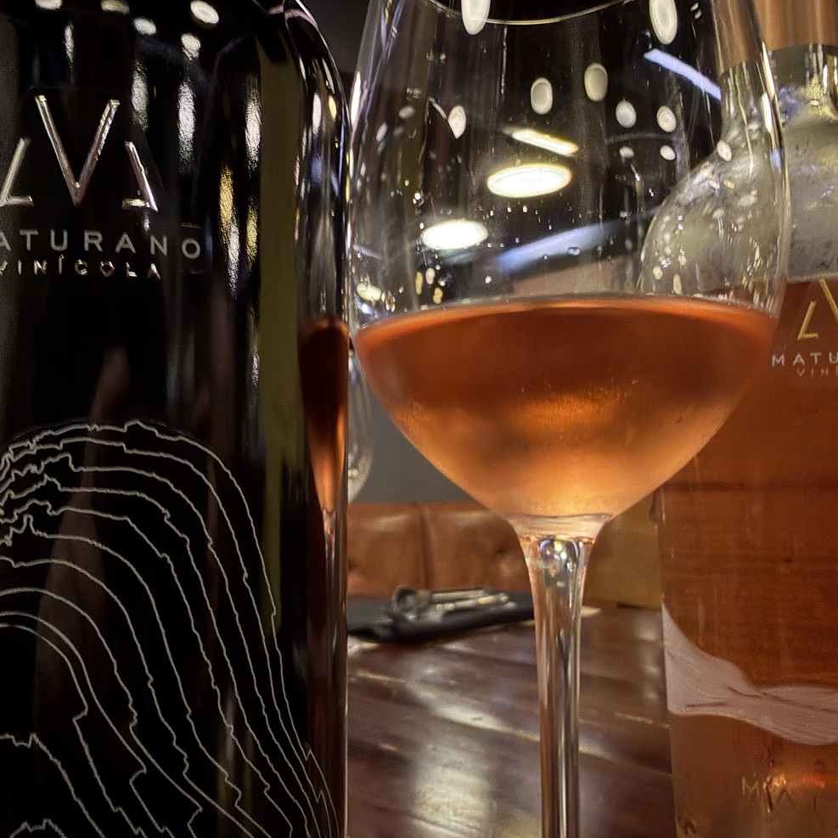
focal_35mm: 29
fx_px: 794
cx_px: 430
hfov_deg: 55.6
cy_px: 413
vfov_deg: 55.6
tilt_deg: +0.7
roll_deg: -0.7
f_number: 2.2
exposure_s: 1/7
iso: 320
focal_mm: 2.22
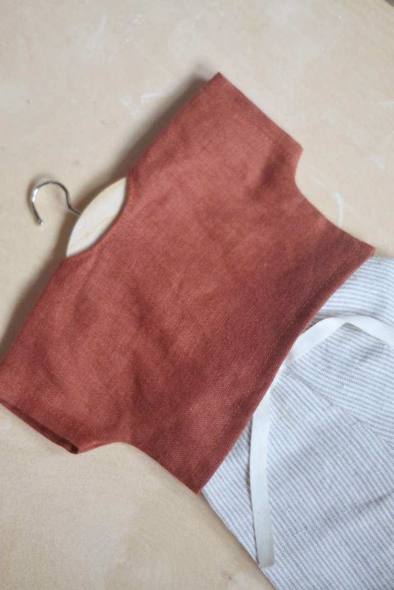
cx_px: 198
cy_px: 293
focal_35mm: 76
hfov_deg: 18.0
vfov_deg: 26.6
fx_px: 1247
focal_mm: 50
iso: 400
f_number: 1.8
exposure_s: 1/100
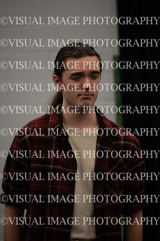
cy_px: 120
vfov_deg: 7.2
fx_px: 1904
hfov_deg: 4.8
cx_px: 80
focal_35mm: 285
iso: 5000
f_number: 6.3
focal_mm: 285
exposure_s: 1/160
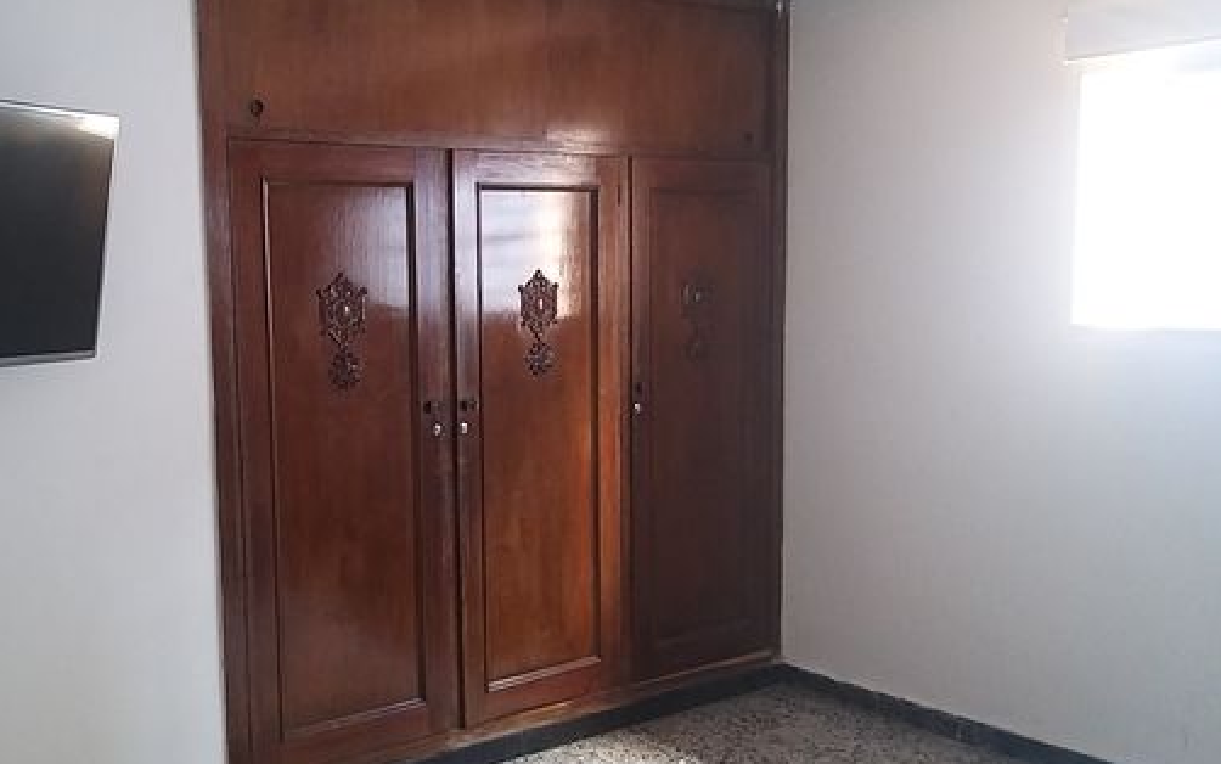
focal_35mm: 38
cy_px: 406
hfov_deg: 50.7
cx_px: 420
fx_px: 1265
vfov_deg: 33.6
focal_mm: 3.93
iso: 250
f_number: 1.7
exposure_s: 1/30
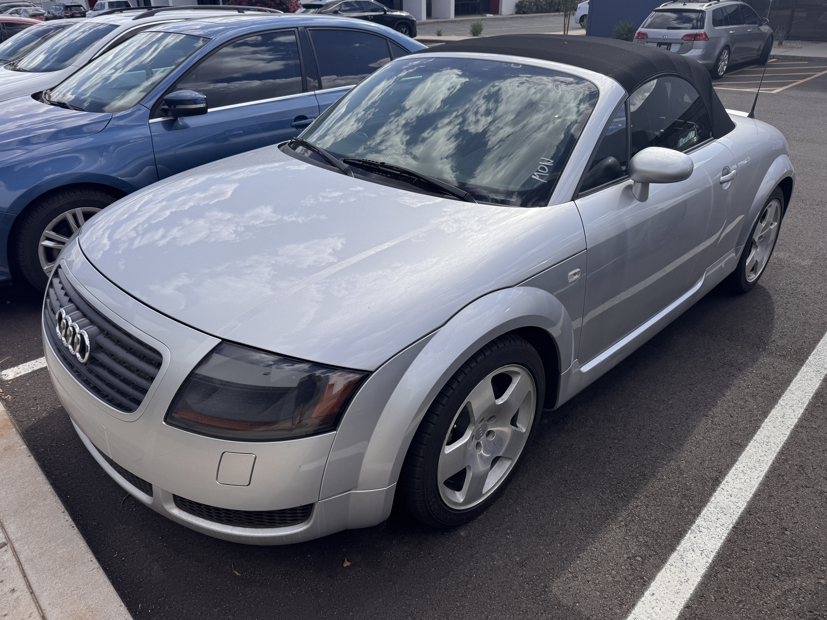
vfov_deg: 56.8
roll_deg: +1.4
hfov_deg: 71.6
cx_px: 414
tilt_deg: -26.4
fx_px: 573
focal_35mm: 24
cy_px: 310
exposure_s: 1/3802
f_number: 1.78
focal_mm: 6.76
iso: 80
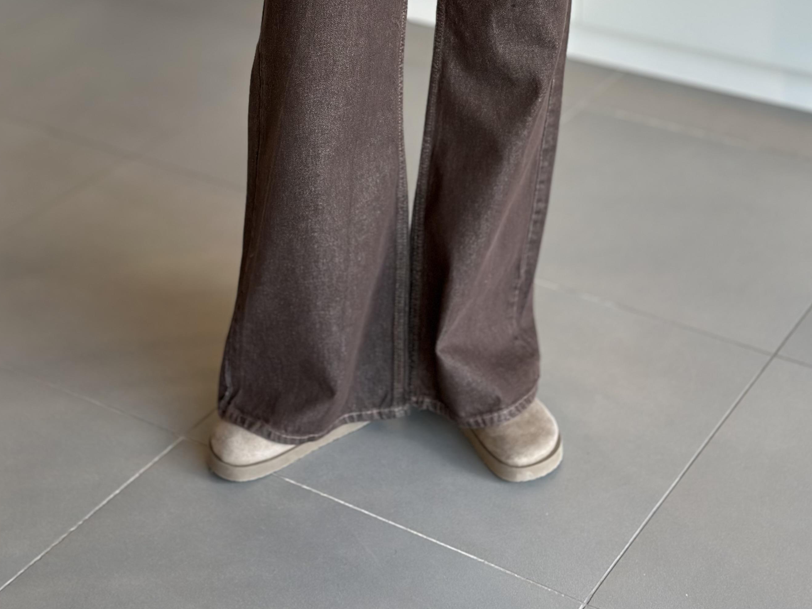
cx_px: 352
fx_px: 1712
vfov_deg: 19.7
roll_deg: +0.9
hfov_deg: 26.7
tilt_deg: -23.9
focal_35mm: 73
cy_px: 38
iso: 64
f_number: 1.78
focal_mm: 6.86
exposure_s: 1/163
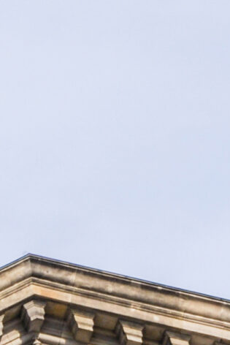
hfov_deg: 4.8
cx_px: -339
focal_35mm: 276
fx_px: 2643
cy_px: 533
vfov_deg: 7.3
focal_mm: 34
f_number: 22
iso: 100
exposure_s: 1/50
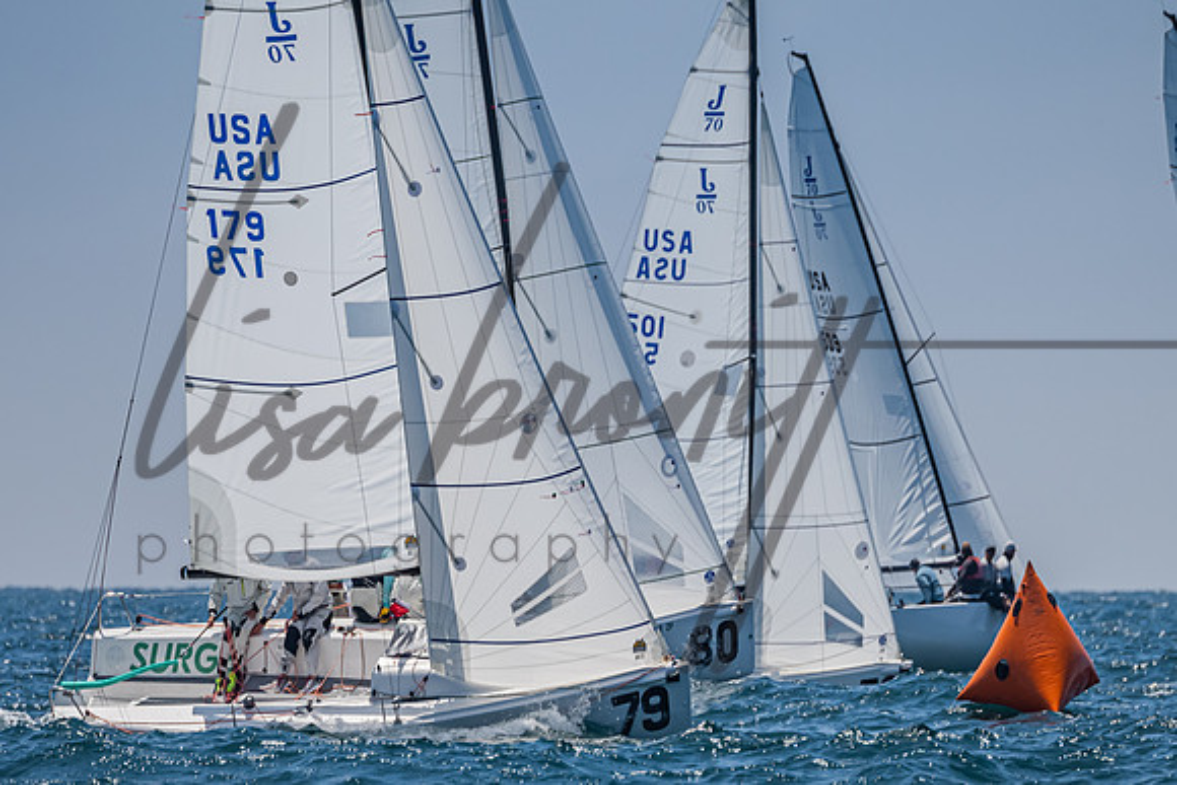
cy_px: 525
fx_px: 18733
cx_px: 657
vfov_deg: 2.4
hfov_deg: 3.6
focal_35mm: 573
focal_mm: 360
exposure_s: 1/3200
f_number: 6.3
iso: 400
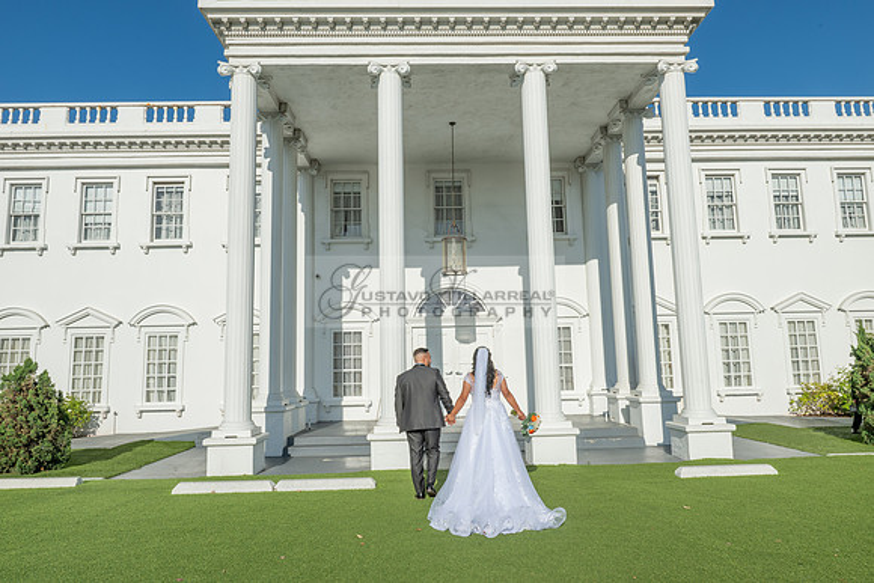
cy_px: 291
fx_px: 586
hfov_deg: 73.4
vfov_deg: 52.9
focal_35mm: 24
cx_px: 436
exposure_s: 1/200
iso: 200
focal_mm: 24
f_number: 16
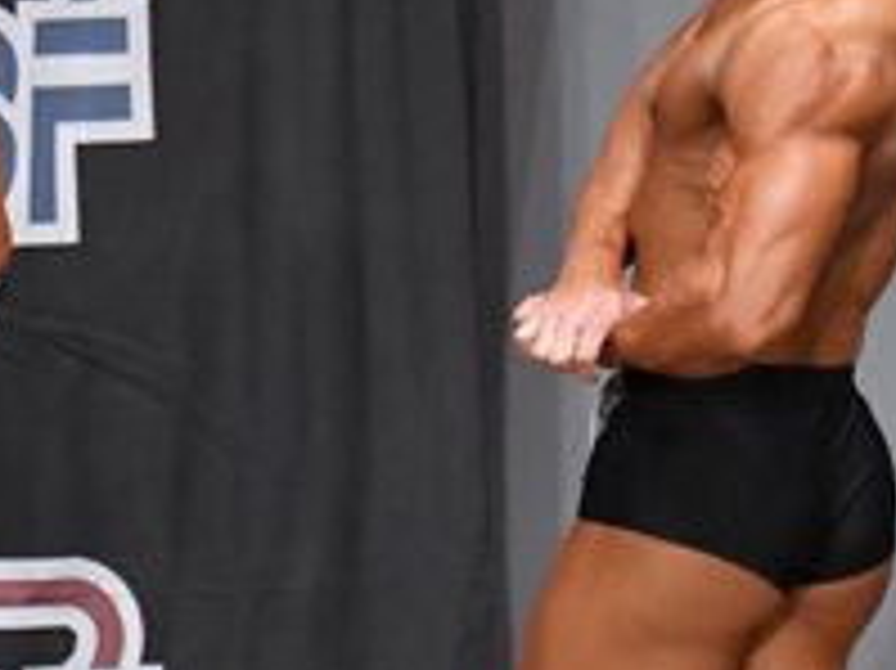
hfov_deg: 2.6
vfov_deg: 2.0
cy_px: 598
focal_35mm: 757
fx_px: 19582
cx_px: -471
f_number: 5.6
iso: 5000
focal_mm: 135
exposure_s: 1/400
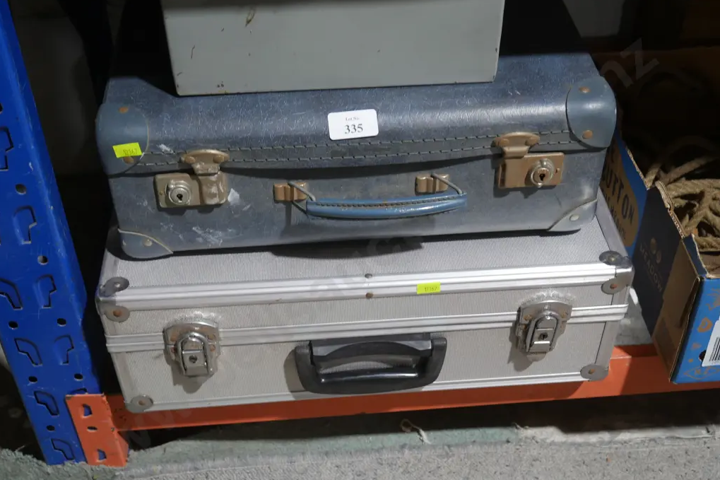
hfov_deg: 42.8
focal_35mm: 46
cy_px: 267
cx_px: 360
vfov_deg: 29.2
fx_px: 920
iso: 800
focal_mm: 22
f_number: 4.7
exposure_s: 1/60
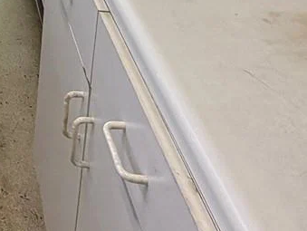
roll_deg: +0.3
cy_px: -178
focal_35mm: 66
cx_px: -128
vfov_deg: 18.0
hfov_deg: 24.3
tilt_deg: -14.4
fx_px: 586
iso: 160
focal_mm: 2.22
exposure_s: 1/120
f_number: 2.2
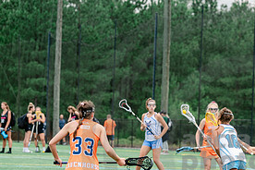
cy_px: 149
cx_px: 246
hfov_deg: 7.5
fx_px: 1934
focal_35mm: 273
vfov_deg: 5.0
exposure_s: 1/320
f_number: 4.5
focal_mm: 130
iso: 250
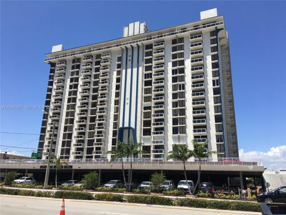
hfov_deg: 61.7
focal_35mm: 29
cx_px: 143
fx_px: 240
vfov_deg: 48.2
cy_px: 108
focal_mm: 4.15
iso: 25
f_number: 2.2
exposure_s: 1/2024
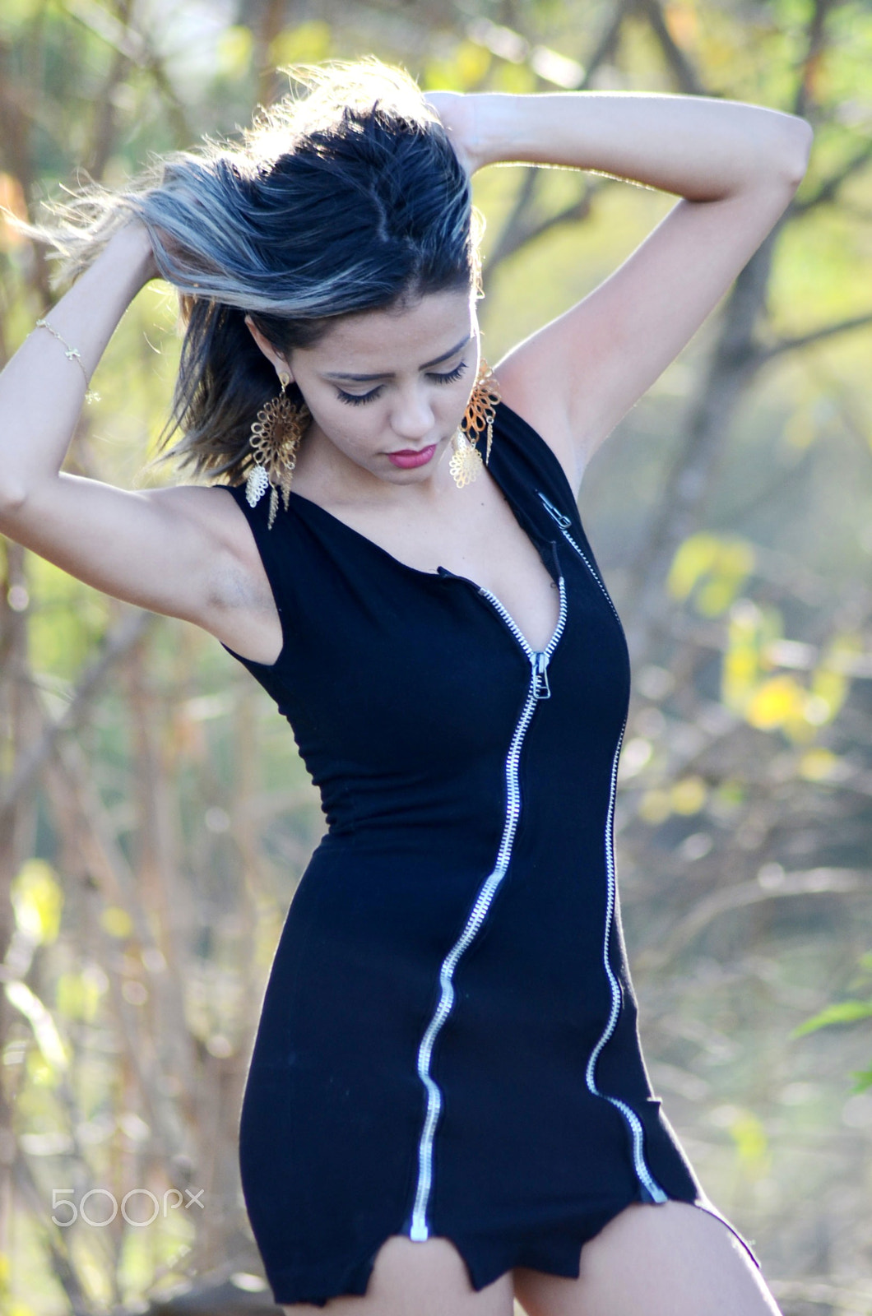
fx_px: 13136
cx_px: 436
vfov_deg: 5.7
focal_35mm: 360
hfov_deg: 3.8
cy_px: 658
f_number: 5
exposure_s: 1/250
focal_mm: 240
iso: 320
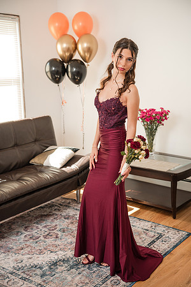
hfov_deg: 28.1
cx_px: 96
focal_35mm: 48
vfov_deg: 41.1
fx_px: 382
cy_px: 144
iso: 1000
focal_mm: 48
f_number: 3.2
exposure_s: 1/250
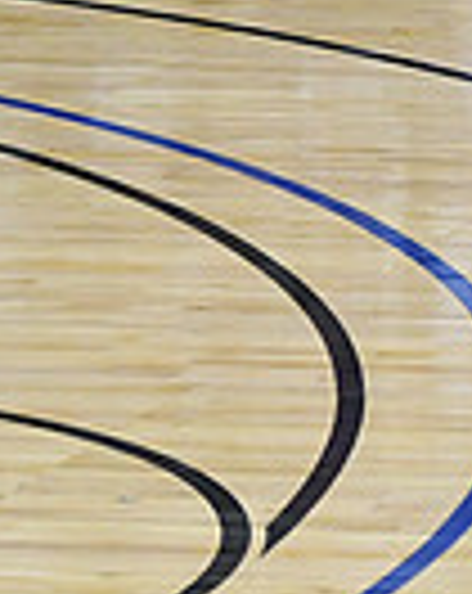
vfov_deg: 3.1
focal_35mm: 633
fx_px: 11092
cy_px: 106
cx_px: 1286
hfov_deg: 2.4
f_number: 2.8
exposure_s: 1/400
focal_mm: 102
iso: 3200
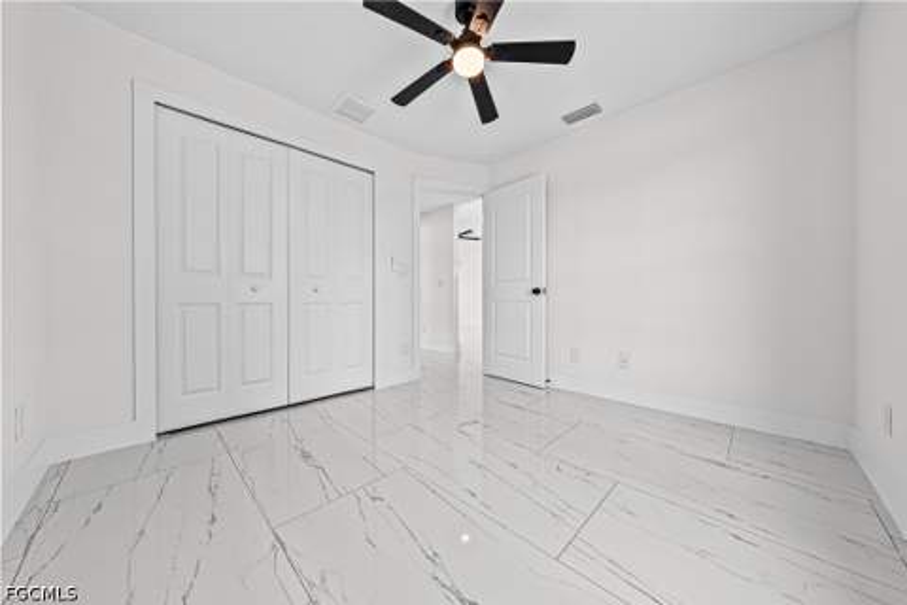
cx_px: 454
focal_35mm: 12
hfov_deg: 112.6
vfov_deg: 90.0
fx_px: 302
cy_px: 302
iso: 200
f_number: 9
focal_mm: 12
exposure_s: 1/6
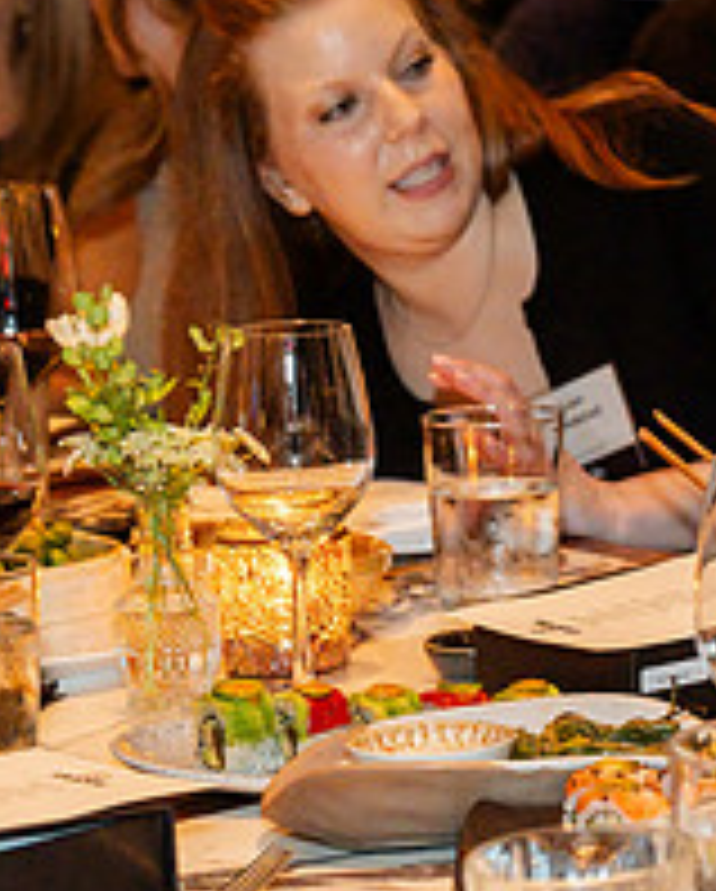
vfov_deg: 13.0
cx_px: 1269
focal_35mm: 148
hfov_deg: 9.9
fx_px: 3911
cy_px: 212
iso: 12800
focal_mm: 51
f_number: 4
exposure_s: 1/80
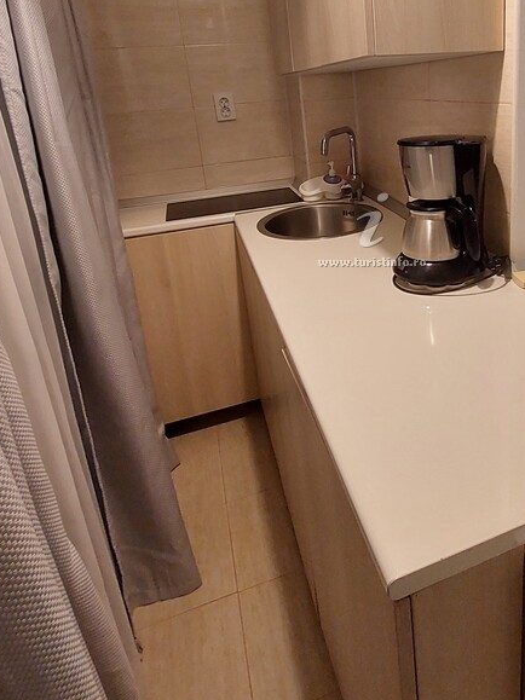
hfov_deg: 56.8
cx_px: 373
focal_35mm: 23
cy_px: 228
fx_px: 465
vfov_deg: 71.6
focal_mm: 1.74
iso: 125
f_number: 2.2
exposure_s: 1/50
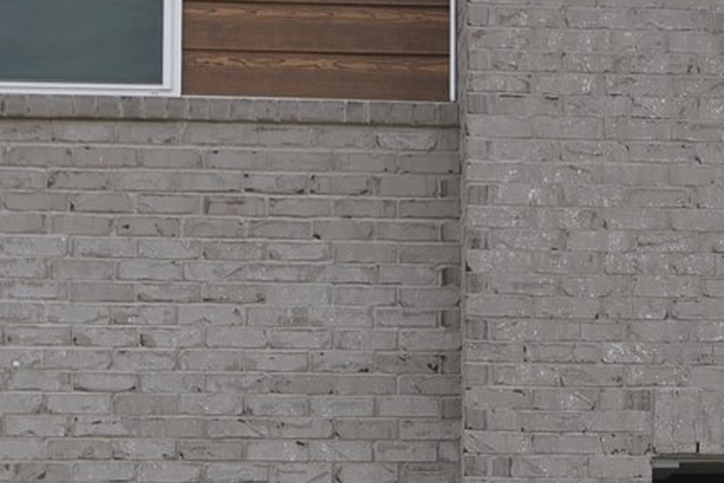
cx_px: 784
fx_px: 3539
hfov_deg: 11.5
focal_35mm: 176
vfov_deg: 7.8
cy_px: 470
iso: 400
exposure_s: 1/160
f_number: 6.3
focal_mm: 35
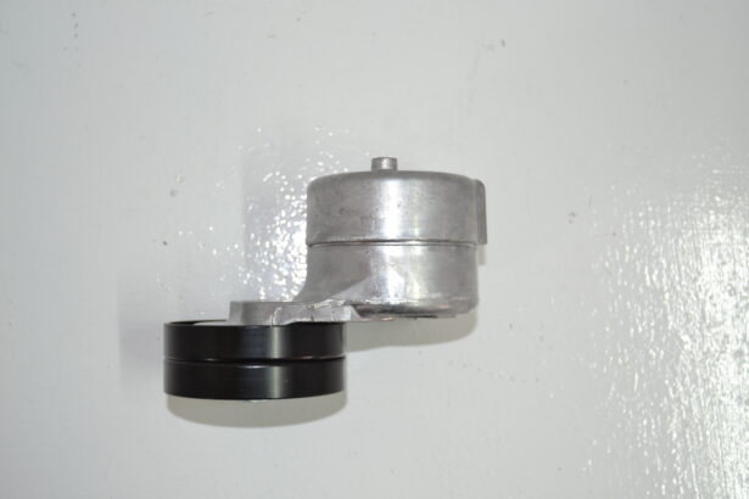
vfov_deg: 28.9
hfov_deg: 42.3
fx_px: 967
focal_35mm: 46
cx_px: 374
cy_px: 250
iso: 200
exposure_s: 1/20
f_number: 4.2
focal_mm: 31
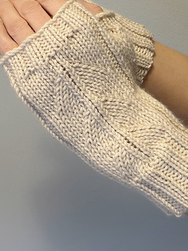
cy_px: 83
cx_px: 60
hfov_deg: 31.9
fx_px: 326
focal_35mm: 45
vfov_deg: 41.5
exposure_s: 1/30
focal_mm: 2.71
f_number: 1.9
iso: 320
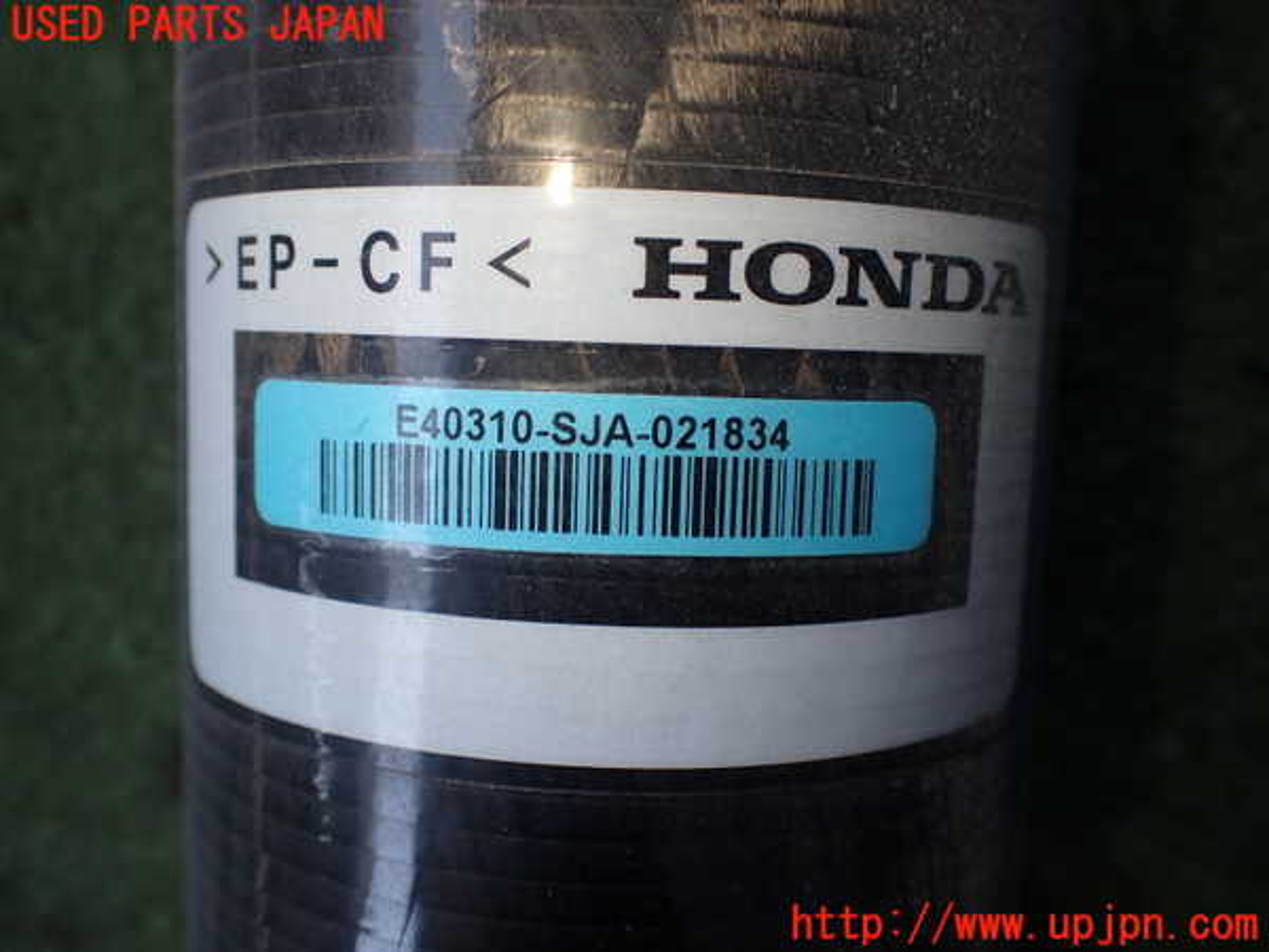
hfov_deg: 60.0
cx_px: 634
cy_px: 476
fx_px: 1100
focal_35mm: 30
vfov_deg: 46.8
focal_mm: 5.4
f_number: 2.3
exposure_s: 1/160
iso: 100
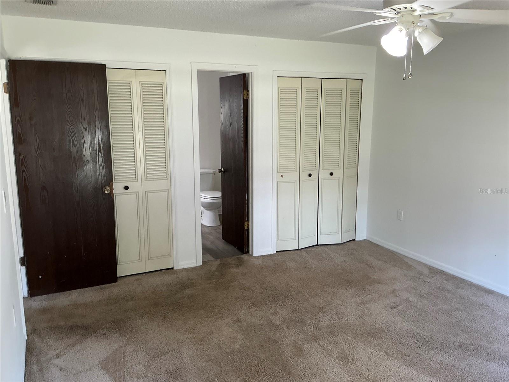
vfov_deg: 49.7
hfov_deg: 63.4
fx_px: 412
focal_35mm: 28
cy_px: 191
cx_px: 254
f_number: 1.8
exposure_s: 1/60
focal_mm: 3
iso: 80
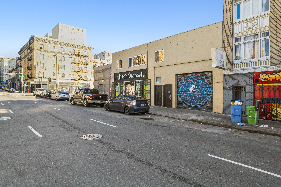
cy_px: 94
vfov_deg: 57.2
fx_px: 172
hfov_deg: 78.6
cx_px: 140
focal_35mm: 22
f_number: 2.8
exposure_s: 1/640
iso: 110
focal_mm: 8.4
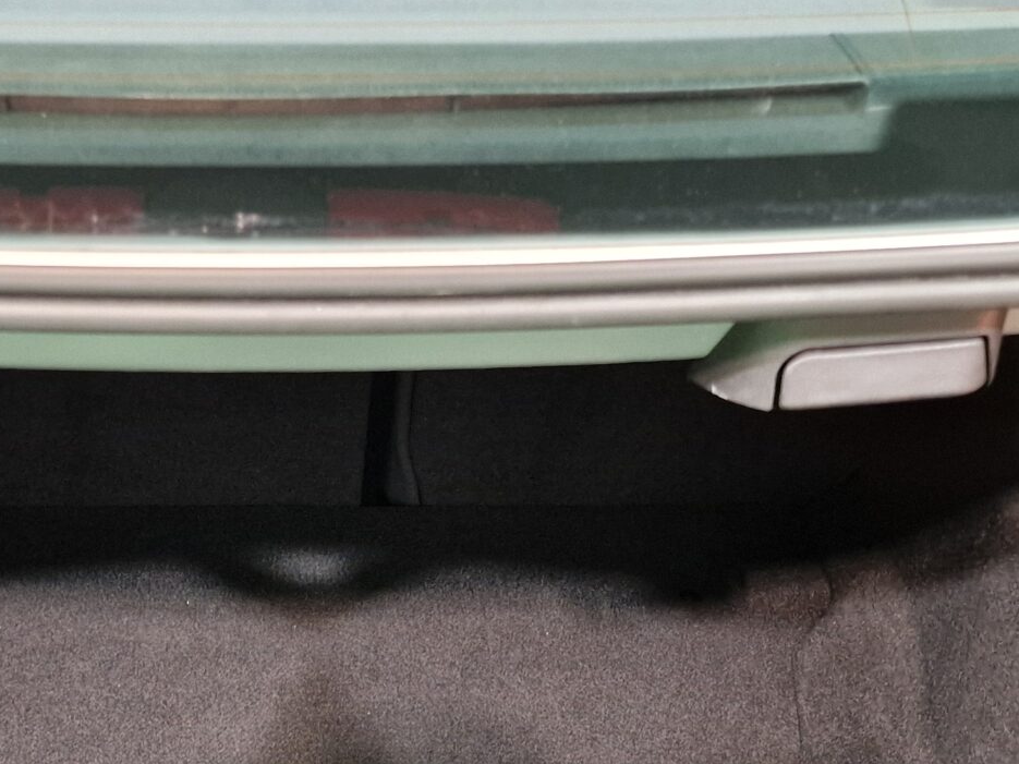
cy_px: 939
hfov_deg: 30.1
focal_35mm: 63
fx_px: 1854
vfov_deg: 21.5
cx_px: 235
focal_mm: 6.4
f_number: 1.8
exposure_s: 1/25
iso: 500
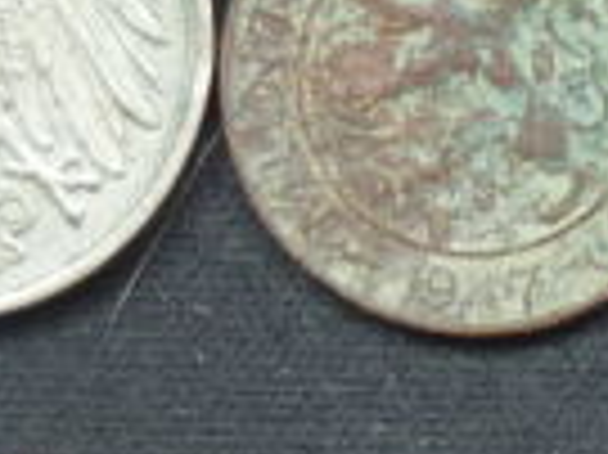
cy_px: 584
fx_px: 3246
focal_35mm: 185
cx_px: 1333
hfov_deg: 9.7
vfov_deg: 7.9
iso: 125
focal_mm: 4.1
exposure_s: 1/30
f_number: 3.3
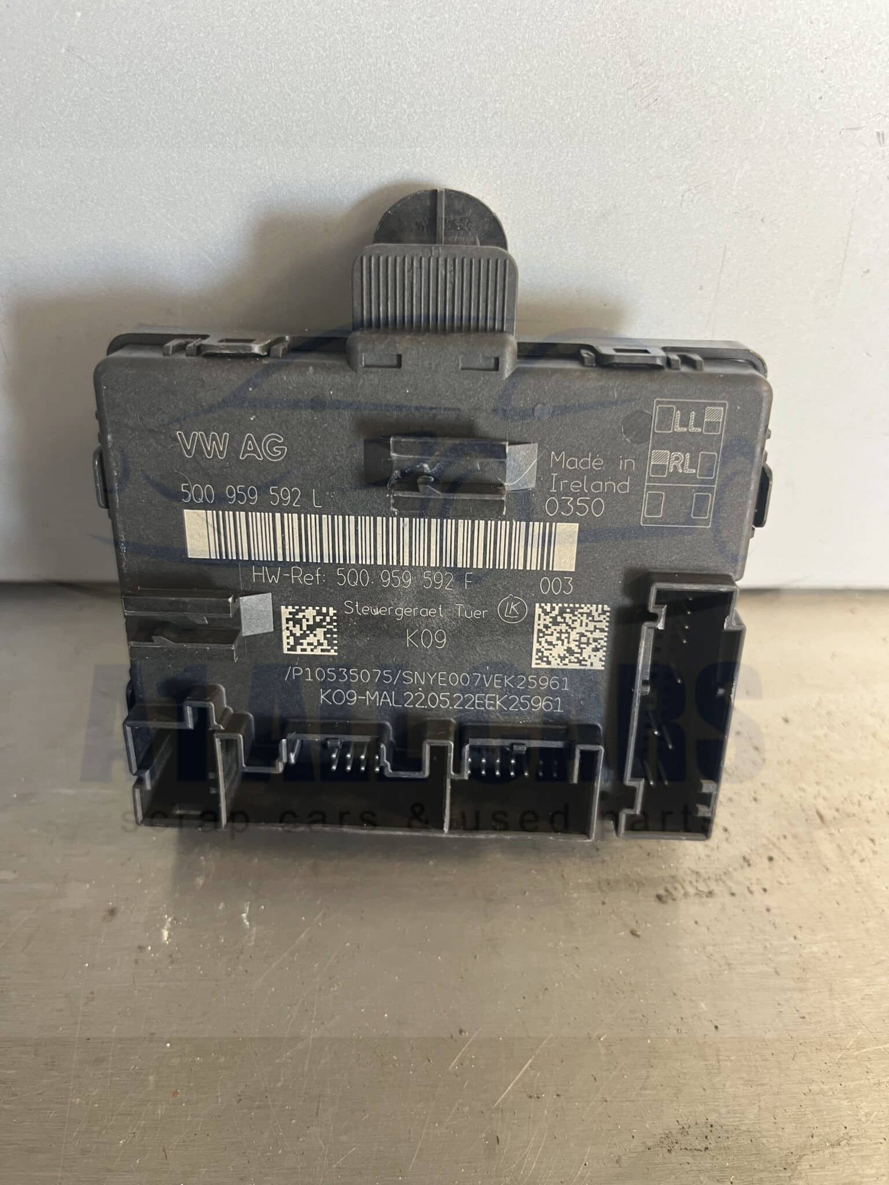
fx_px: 890
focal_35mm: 26
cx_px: 444
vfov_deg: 67.3
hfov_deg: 53.1
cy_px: 592
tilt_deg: -45.4
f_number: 1.6
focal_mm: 5.1
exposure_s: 1/50
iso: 250
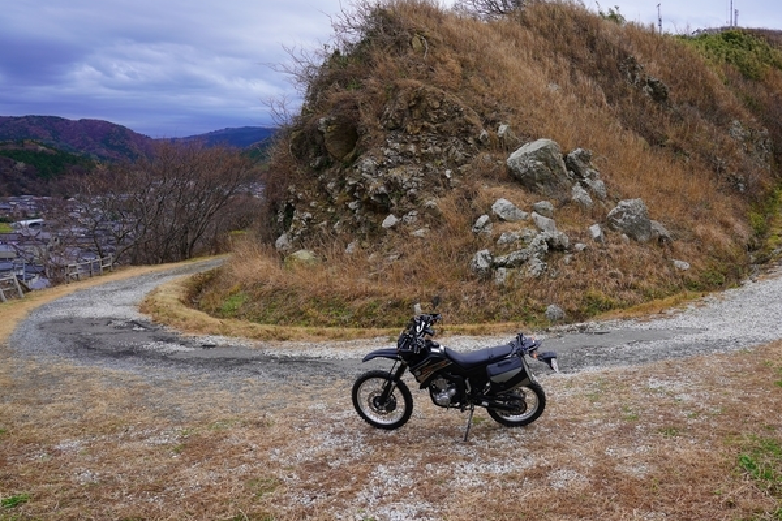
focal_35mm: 32
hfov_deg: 58.3
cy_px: 187
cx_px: 469
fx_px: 695
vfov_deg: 40.7
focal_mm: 24
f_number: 6.3
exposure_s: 1/80
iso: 100
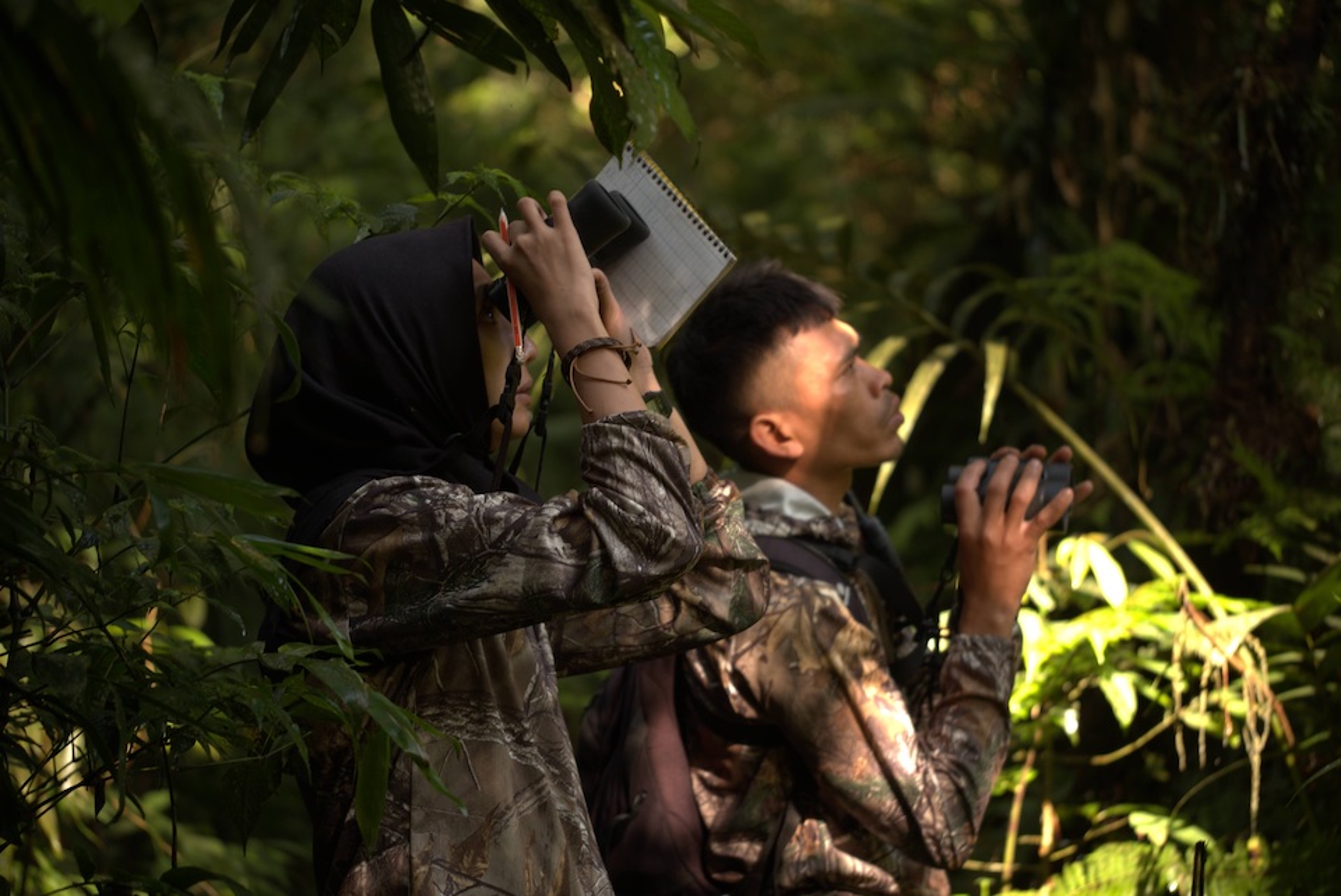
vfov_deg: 11.4
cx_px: 670
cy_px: 448
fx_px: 4474
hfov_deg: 17.0
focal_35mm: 120
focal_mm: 80
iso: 320
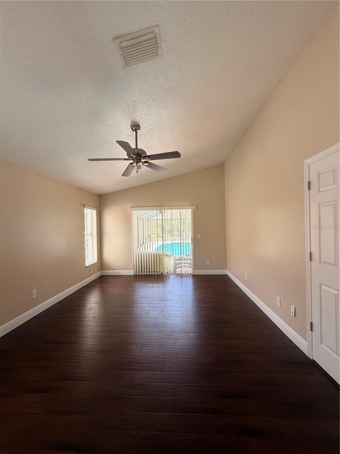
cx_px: 170
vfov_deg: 102.1
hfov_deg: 85.7
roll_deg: +0.7
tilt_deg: +0.1
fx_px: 183
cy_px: 227
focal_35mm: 14
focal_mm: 2.22
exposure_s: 1/121
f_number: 2.2
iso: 100
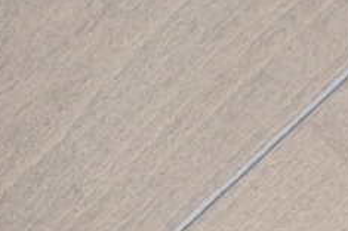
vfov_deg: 5.1
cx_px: -283
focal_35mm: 261
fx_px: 2520
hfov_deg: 7.7
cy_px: 536
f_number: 1.68
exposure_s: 1/25
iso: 342
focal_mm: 6.9
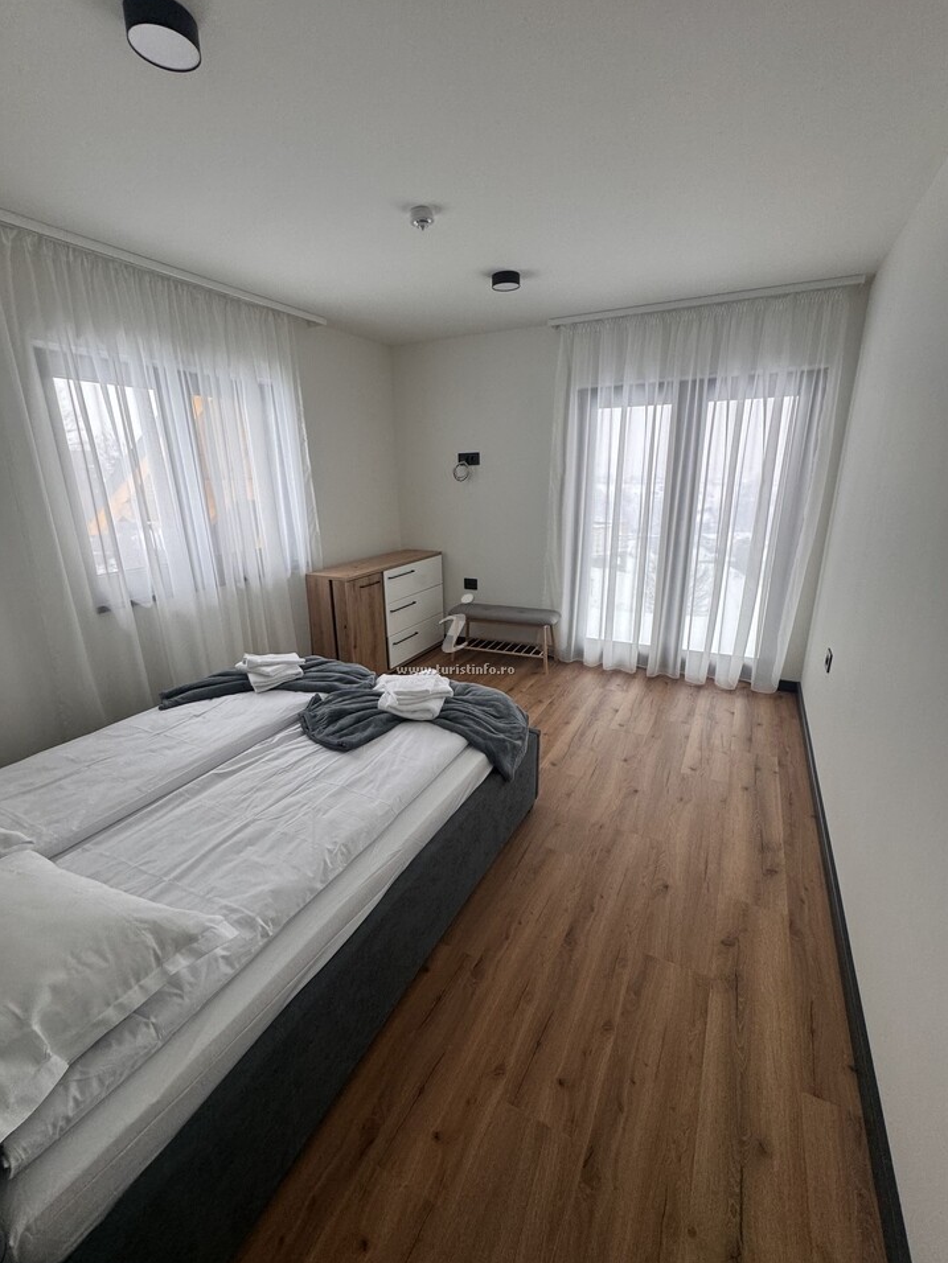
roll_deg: +0.6
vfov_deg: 98.2
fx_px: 548
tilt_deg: -16.9
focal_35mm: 15
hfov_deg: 81.7
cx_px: 464
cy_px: 641
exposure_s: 1/99
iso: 160
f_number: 2.2
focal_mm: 2.22
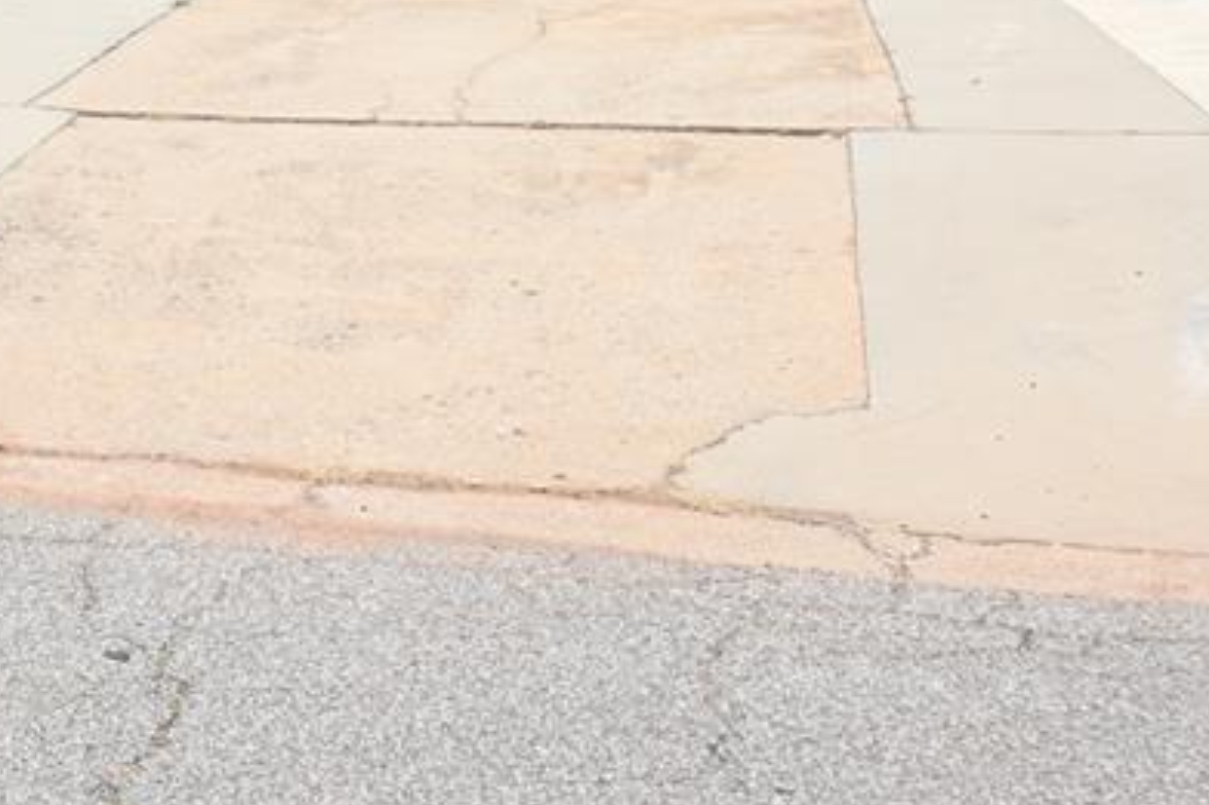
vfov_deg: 15.9
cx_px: -48
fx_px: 2763
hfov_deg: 23.5
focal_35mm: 82
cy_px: -157
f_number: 7.1
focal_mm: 21
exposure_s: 1/200
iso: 125
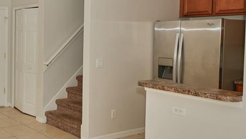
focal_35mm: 44
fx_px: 287
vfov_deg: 27.0
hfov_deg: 39.7
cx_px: -11
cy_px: 46
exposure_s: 1/200
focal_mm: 14
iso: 400
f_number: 4
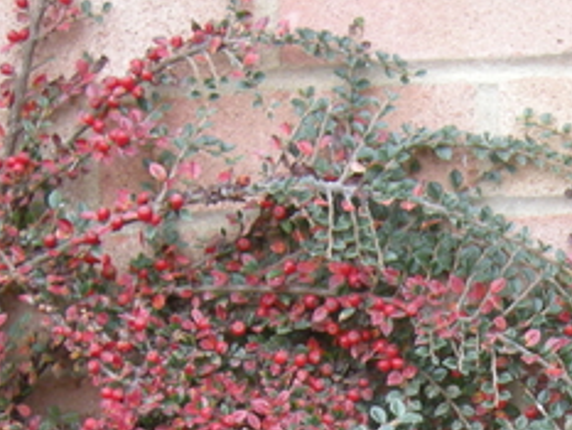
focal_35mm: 120
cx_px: 653
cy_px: 683
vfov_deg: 11.7
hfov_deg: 15.9
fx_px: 1984
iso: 158
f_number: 2.7
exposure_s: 1/56
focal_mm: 7.5
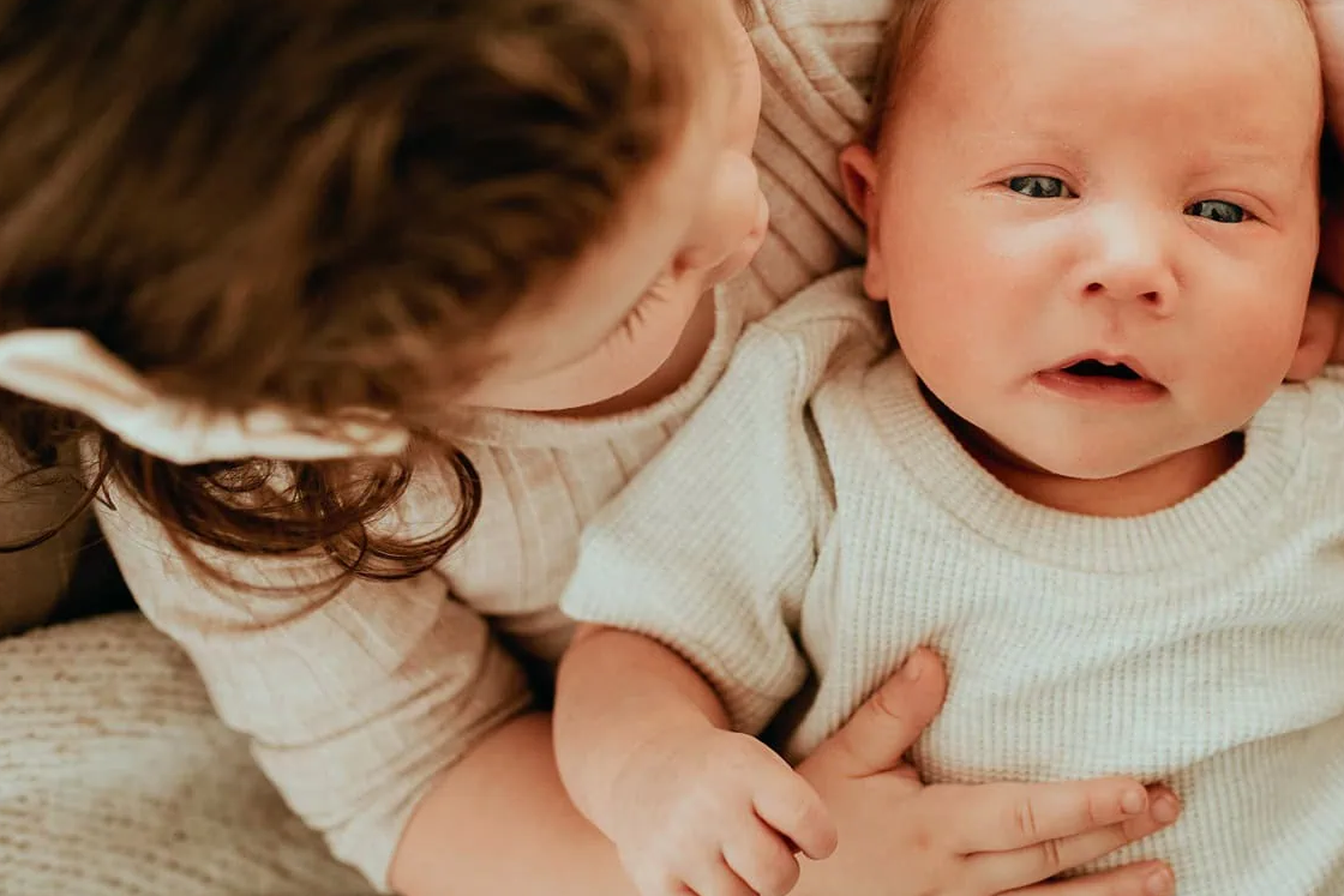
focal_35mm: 60
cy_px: 205
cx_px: 896
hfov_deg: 33.1
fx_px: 2240
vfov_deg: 22.4
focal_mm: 35
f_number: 2.5
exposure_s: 1/250
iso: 1800
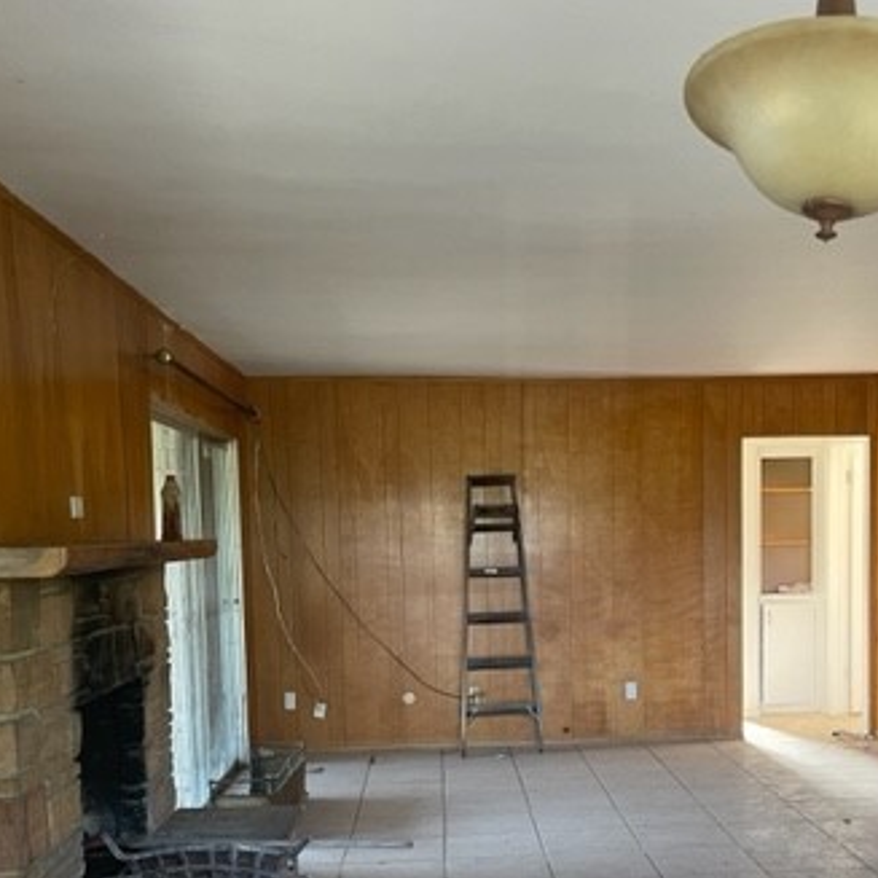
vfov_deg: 36.8
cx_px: 542
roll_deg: +0.4
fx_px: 1291
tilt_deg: -4.6
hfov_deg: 37.4
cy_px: 642
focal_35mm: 45
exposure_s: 1/76
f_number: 1.6
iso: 125
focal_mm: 5.1
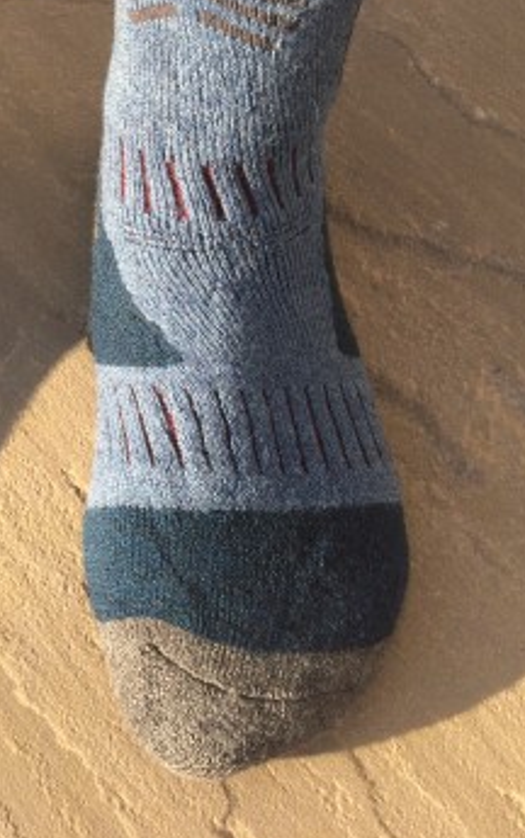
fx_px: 1349
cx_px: -160
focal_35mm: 59
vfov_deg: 34.2
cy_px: 284
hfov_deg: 20.2
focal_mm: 4.12
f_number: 2.2
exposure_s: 1/500
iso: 32
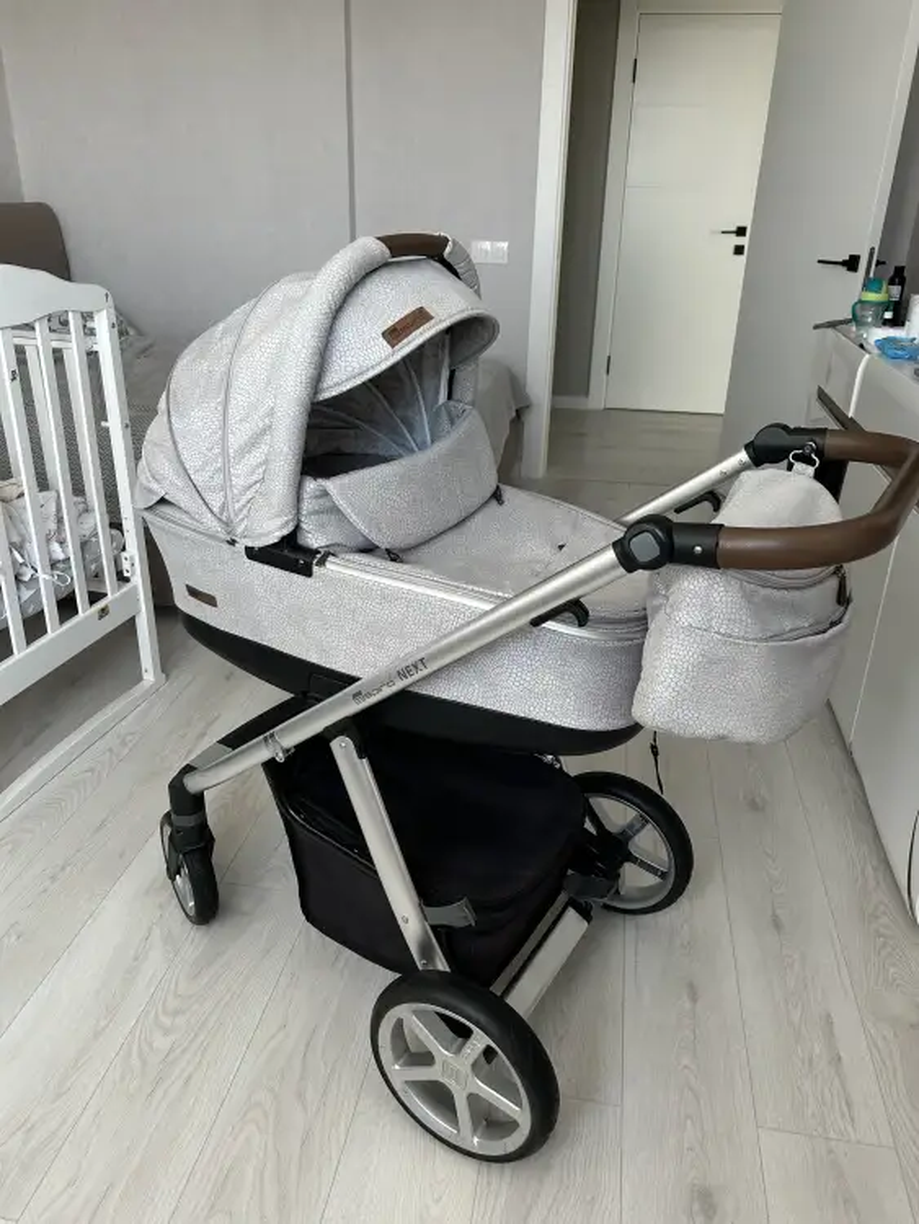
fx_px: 920
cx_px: 460
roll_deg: -1.6
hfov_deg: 53.1
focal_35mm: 26
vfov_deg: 67.3
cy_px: 612
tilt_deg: -24.6
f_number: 1.5
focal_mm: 5.7
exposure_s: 1/121
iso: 80
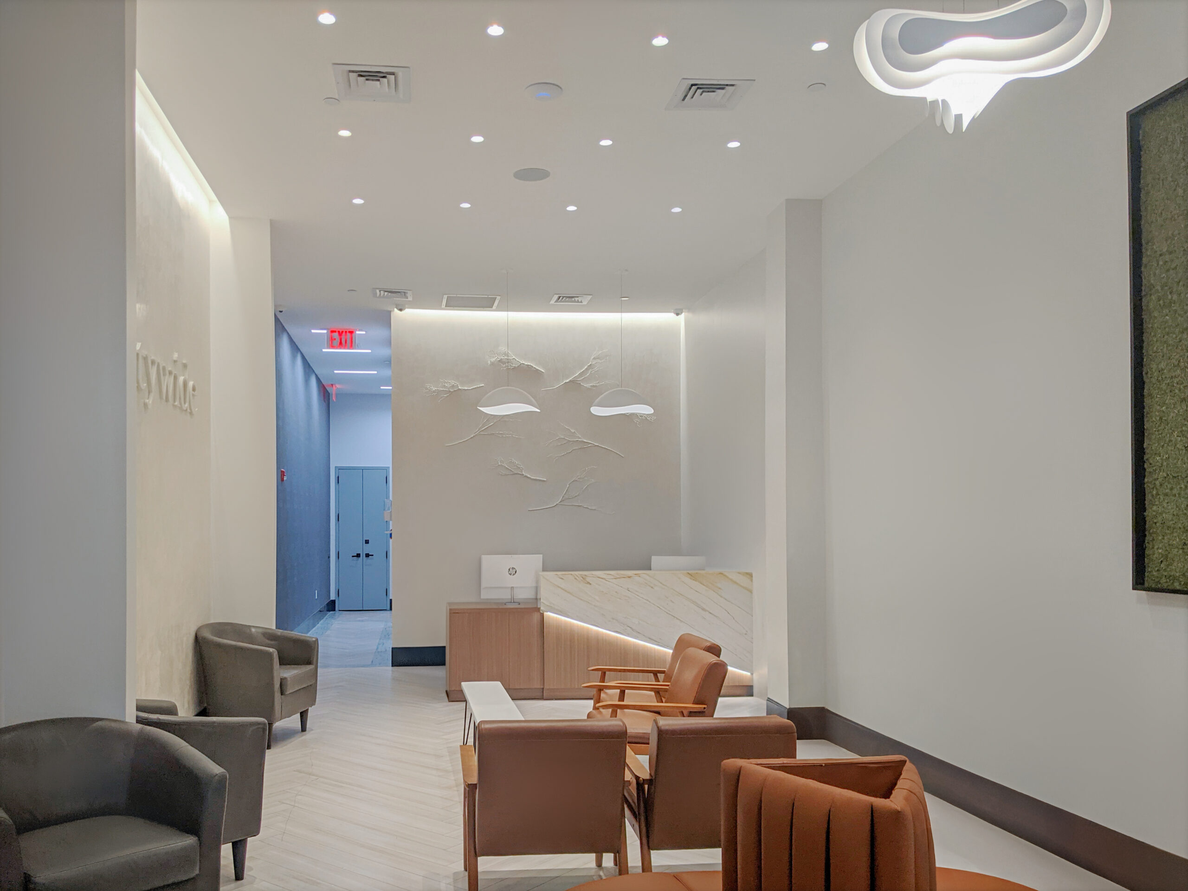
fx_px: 927
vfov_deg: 51.4
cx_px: 594
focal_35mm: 27
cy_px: 446
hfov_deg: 65.3
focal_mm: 4.44
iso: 87
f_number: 1.8
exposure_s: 1/120
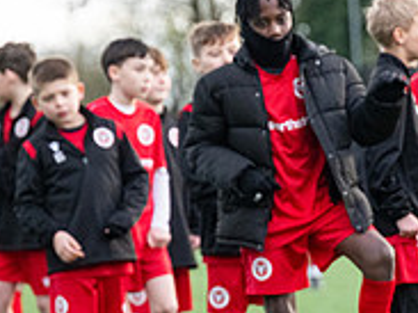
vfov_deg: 3.5
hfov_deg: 4.6
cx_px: 480
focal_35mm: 427
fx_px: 5153
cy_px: 209
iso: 2000
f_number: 4
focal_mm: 140
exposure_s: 1/2000
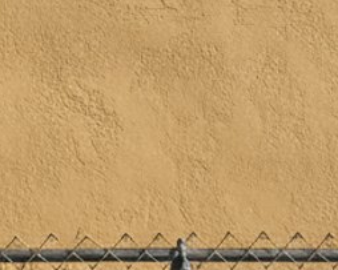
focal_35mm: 120
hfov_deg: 15.2
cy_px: 1
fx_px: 1200
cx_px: -118
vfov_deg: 12.7
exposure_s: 1/471
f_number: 1.5
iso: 190
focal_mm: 5.7
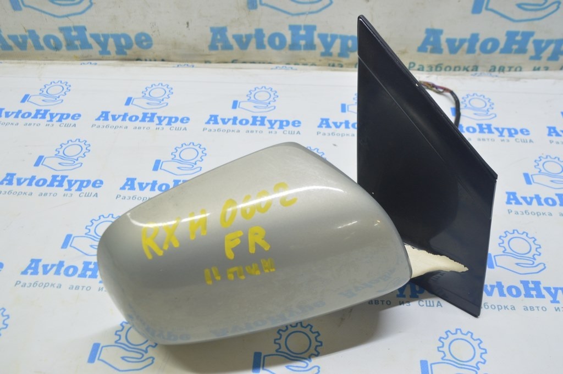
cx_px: 282
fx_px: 563
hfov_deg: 53.2
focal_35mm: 36
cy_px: 187
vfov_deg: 36.8
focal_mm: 24
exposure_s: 1/20
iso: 400
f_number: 5.6
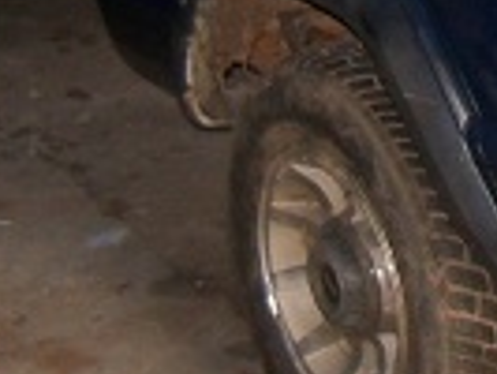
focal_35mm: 144
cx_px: 972
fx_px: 2069
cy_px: -62
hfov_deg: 12.2
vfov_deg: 10.2
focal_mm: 6.2
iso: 200
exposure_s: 1/30
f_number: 3.5
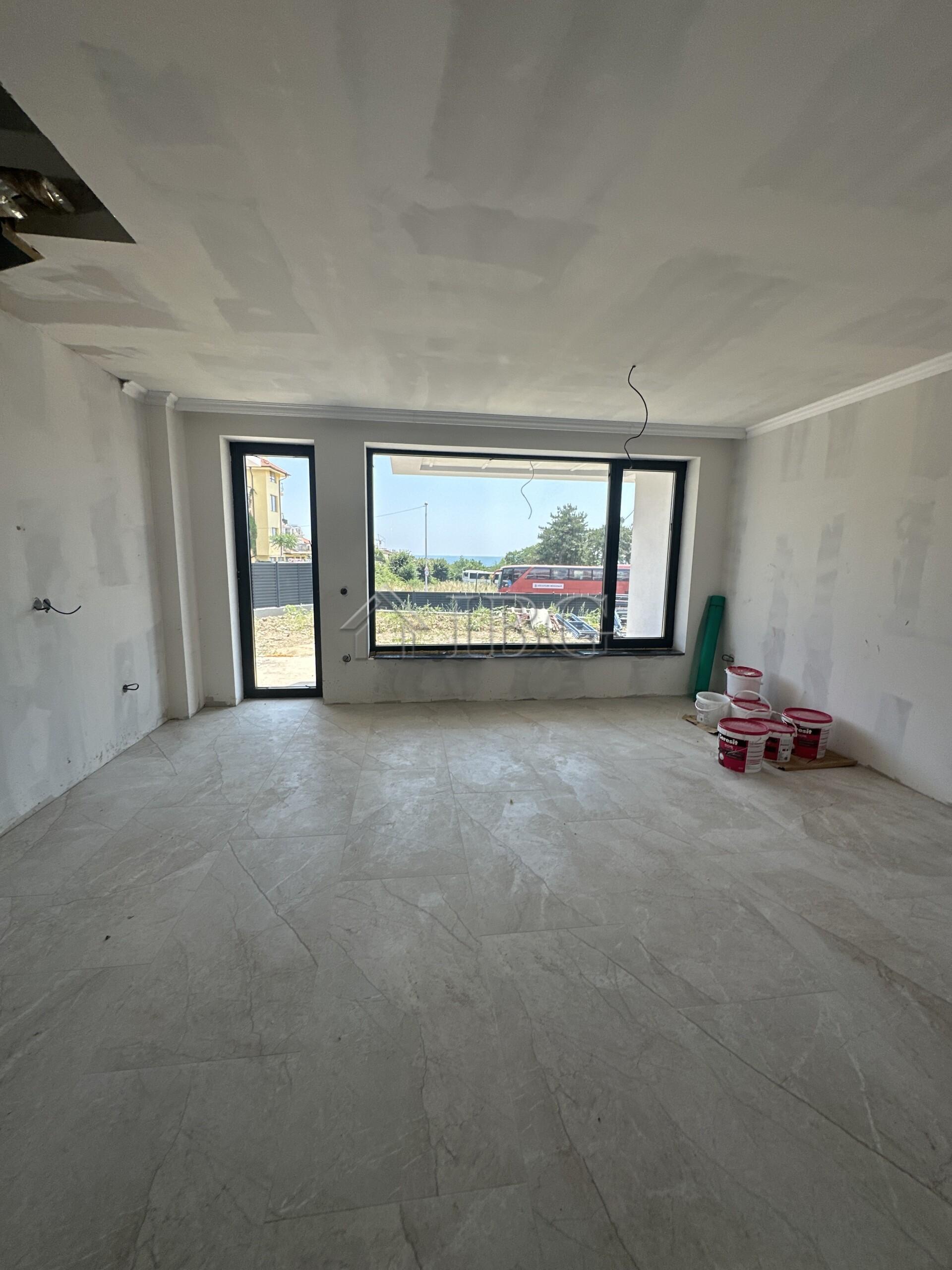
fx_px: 513
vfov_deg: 102.1
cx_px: 476
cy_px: 635
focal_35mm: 14
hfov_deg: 85.7
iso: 40
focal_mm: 2.22
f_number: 2.2
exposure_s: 1/396
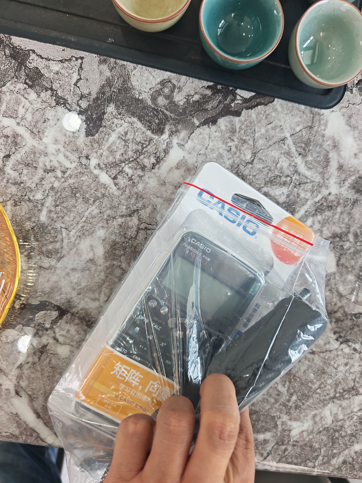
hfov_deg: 56.8
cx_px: 181
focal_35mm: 24
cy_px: 242
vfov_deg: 71.6
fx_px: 335
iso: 160
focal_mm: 6.67
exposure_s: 1/50
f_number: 1.9
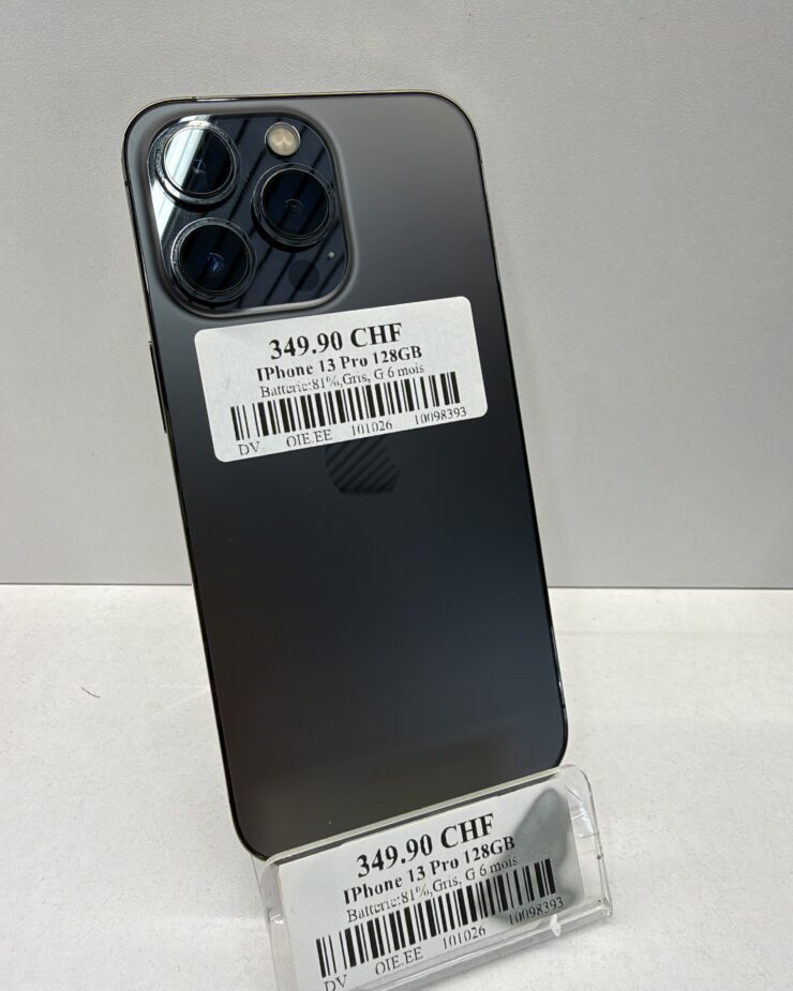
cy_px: 510
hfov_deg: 53.2
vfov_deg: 64.1
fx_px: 792
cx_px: 403
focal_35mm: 27
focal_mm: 2.22
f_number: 2.2
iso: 125
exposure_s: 1/100
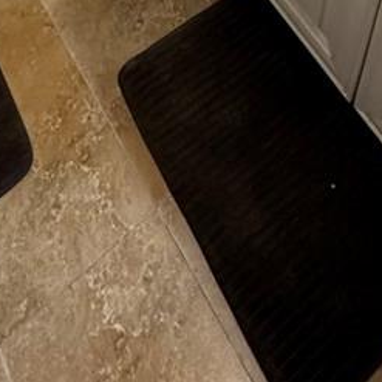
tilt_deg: -28.6
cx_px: 178
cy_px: -445
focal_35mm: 60
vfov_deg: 17.1
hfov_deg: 28.6
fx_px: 749
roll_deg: -3.2
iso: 500
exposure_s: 1/60
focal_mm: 2.22
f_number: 2.2
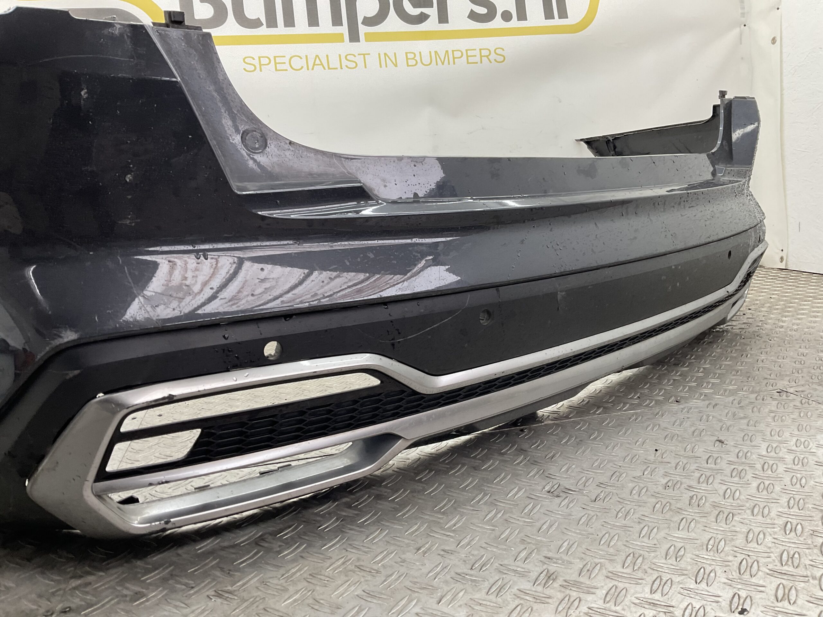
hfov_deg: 61.7
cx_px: 412
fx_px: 689
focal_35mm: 29
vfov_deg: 48.2
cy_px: 308
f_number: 1.8
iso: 50
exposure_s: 1/120
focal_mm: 3
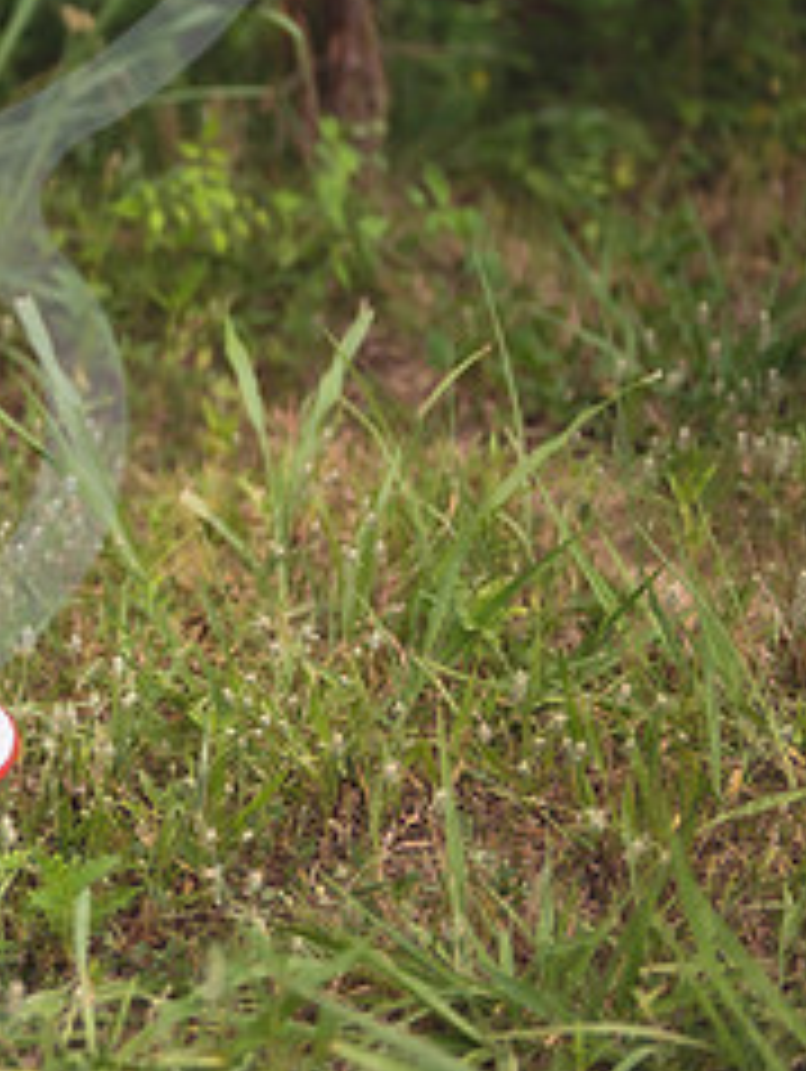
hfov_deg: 12.0
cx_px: -324
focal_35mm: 119
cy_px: 274
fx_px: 3688
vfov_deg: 16.5
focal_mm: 48
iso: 100
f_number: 2.8
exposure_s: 1/320
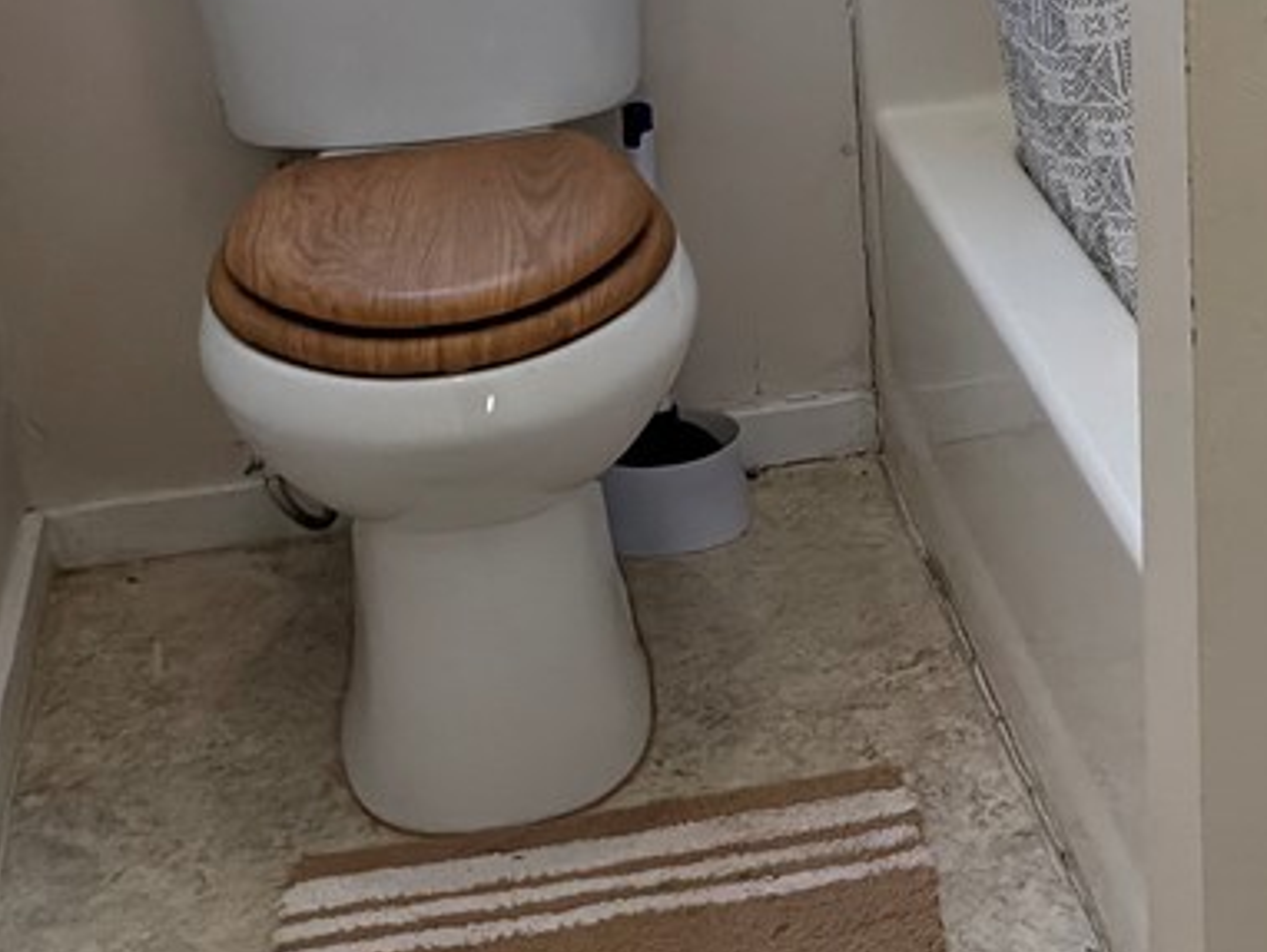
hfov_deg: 23.9
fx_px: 2747
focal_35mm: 75
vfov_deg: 19.3
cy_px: 73
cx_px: 1476
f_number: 1.8
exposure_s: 1/120
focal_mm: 3
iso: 80
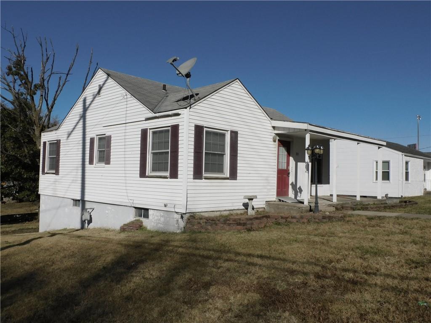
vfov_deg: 46.8
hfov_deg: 60.0
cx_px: 216
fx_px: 374
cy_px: 162
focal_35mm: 30
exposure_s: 1/1250
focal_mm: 5.4
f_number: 5.6
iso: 125
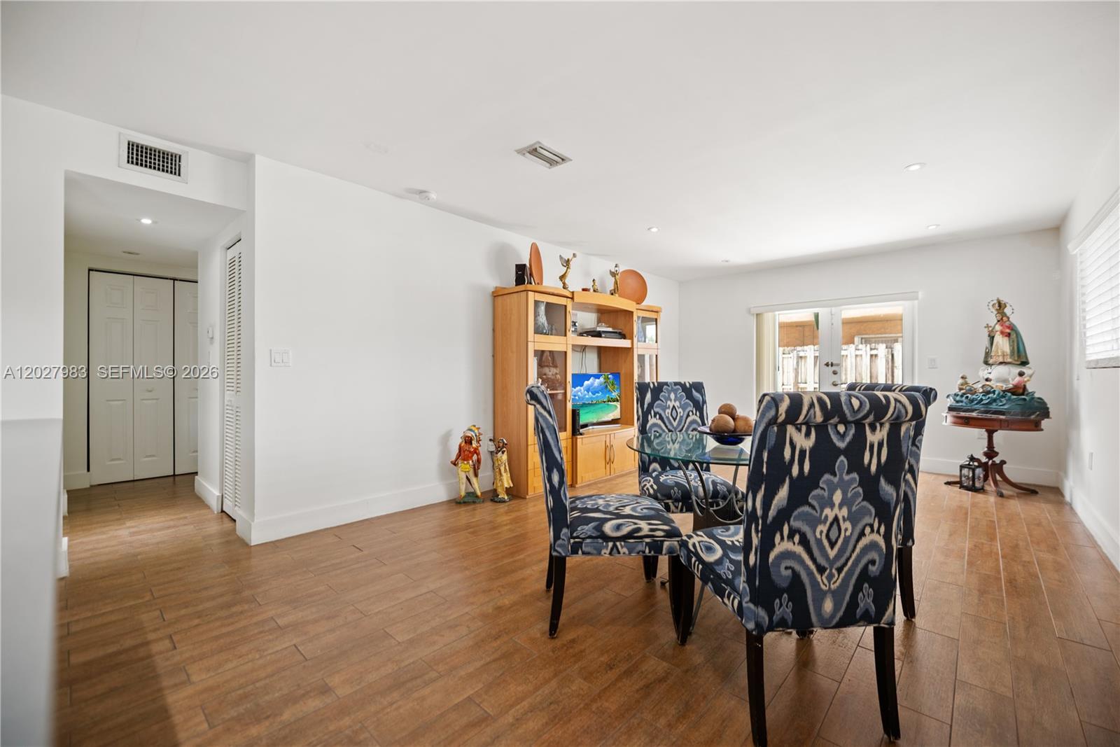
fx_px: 436
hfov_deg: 104.2
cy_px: 374
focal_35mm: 14
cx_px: 560
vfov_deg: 81.2
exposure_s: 1/30
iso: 100
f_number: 2.8
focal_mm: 14
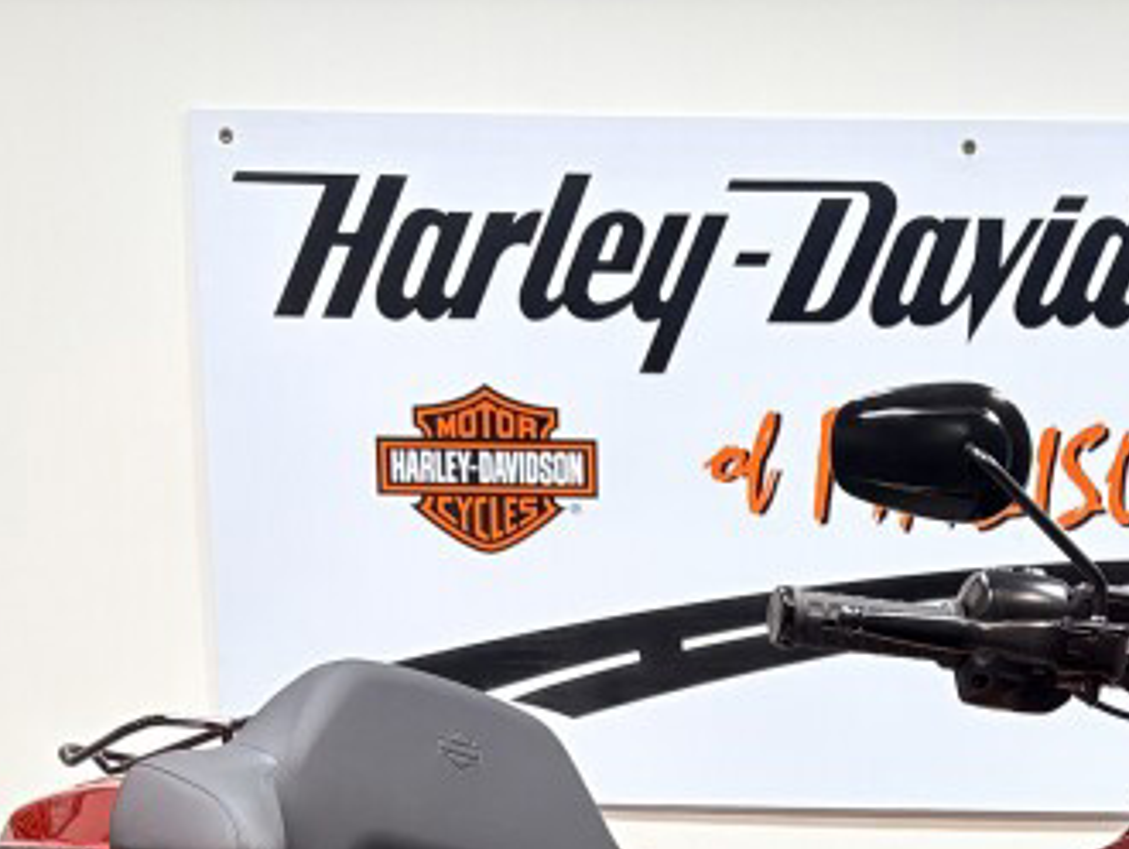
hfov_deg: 22.7
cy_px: 1359
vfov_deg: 15.8
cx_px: 1004
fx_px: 2742
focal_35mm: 84
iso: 50
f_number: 1.6
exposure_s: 1/120
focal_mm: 5.96
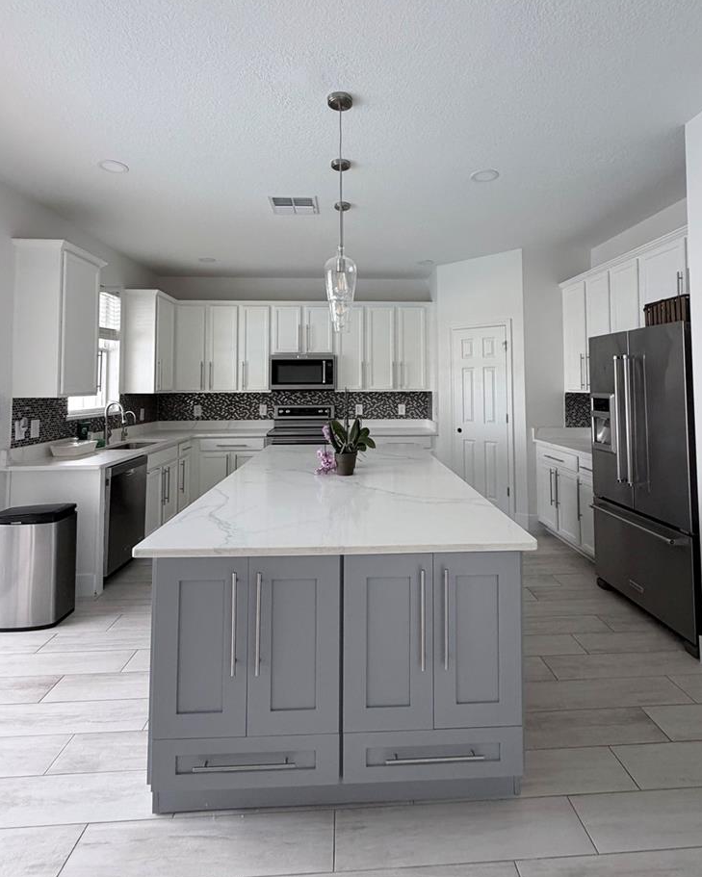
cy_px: 367
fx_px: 467
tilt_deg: +2.7
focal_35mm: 18
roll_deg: +0.4
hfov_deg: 73.8
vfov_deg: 85.6
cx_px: 370
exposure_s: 1/105
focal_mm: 2.22
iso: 320
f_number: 2.2
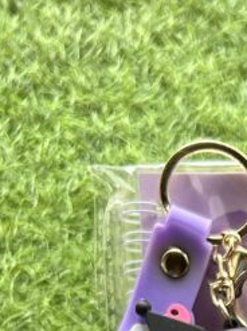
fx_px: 1344
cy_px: 734
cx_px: 540
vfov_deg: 11.9
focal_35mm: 141
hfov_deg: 9.6
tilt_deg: -54.7
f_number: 1.5
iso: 80
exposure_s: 1/121
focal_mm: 5.7
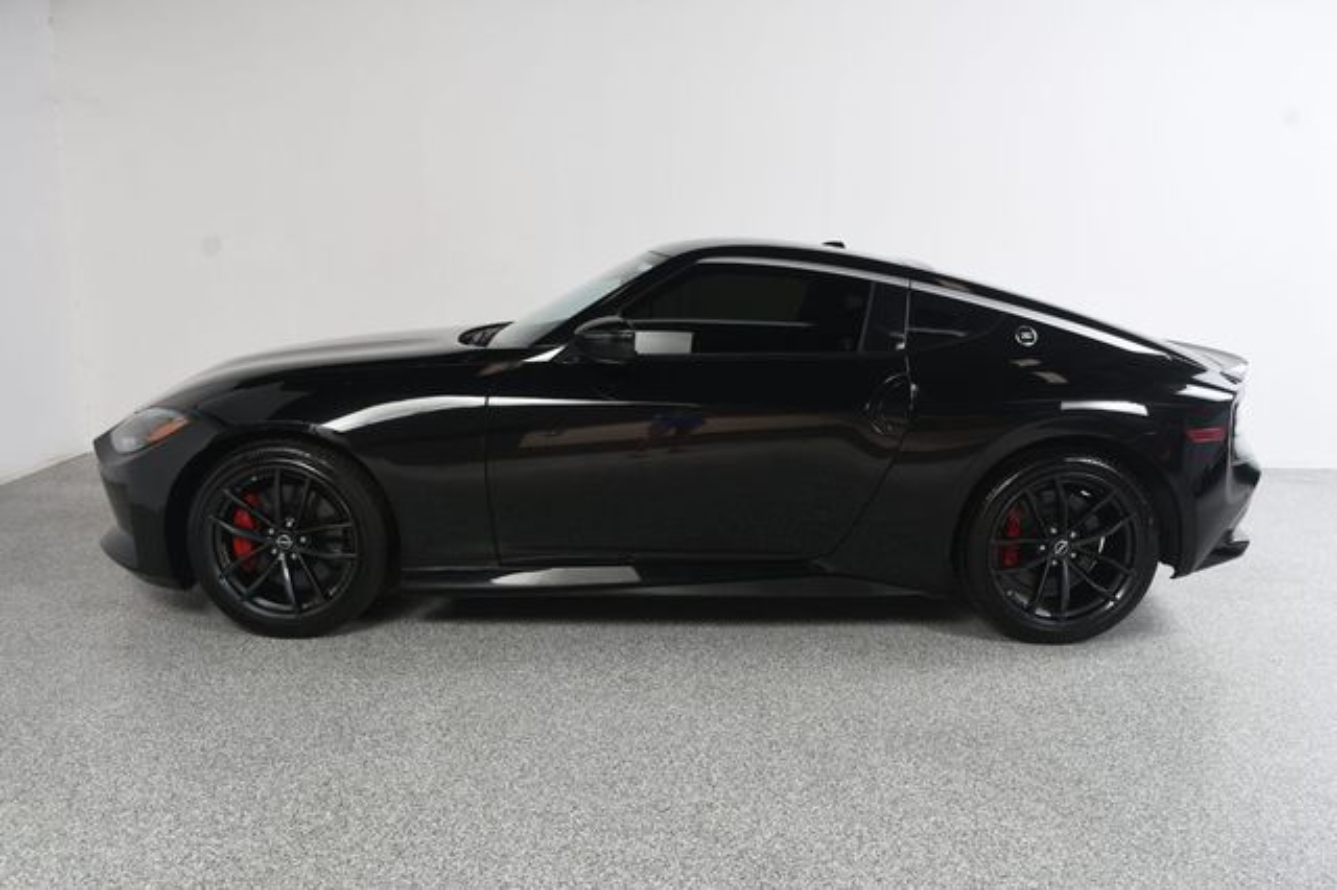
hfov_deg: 67.4
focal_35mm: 27
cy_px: 445
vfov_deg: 47.9
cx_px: 668
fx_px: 1002
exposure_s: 1/160
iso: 100
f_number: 7.1
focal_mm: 18
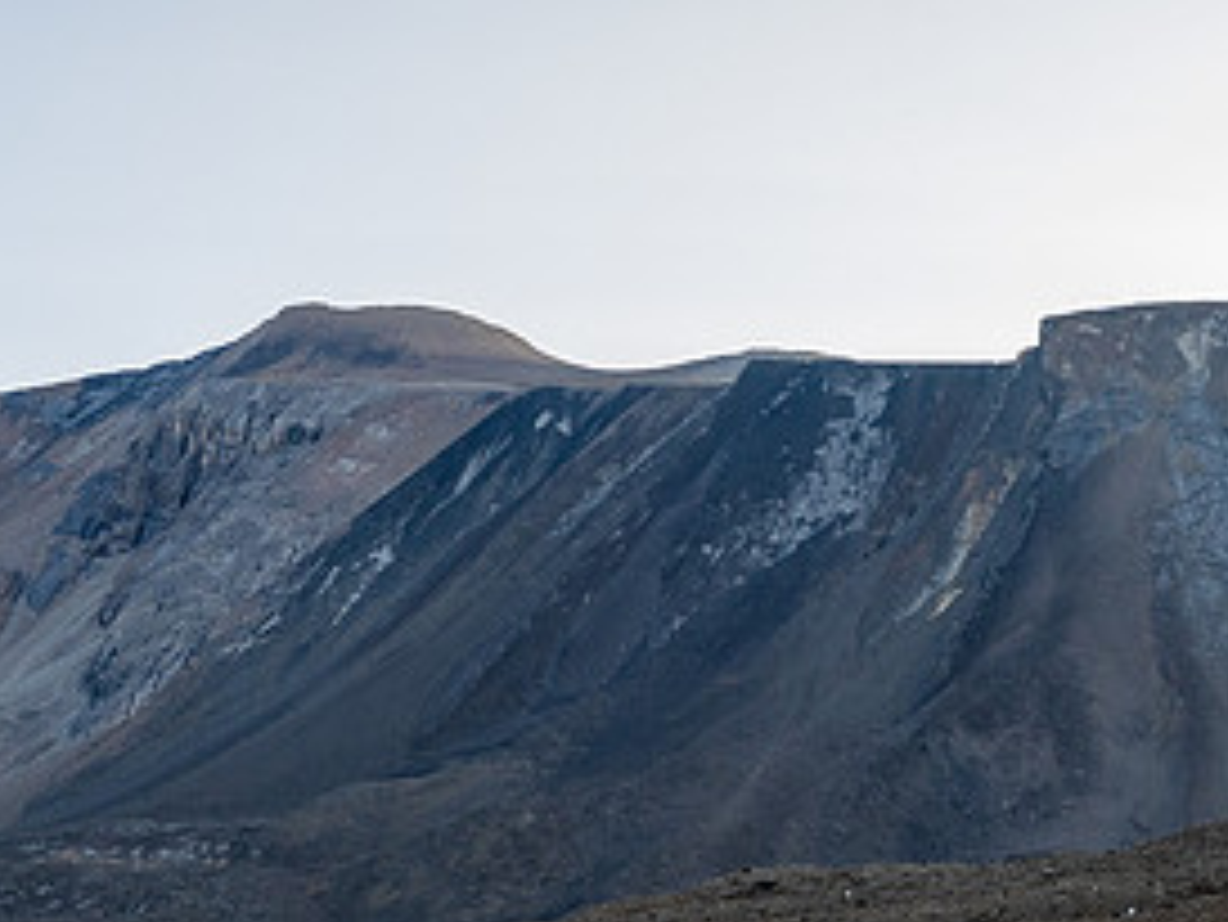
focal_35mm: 51
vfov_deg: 27.1
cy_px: 902
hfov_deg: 37.2
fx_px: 1810
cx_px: 459
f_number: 8
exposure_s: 1/100
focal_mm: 12
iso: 200
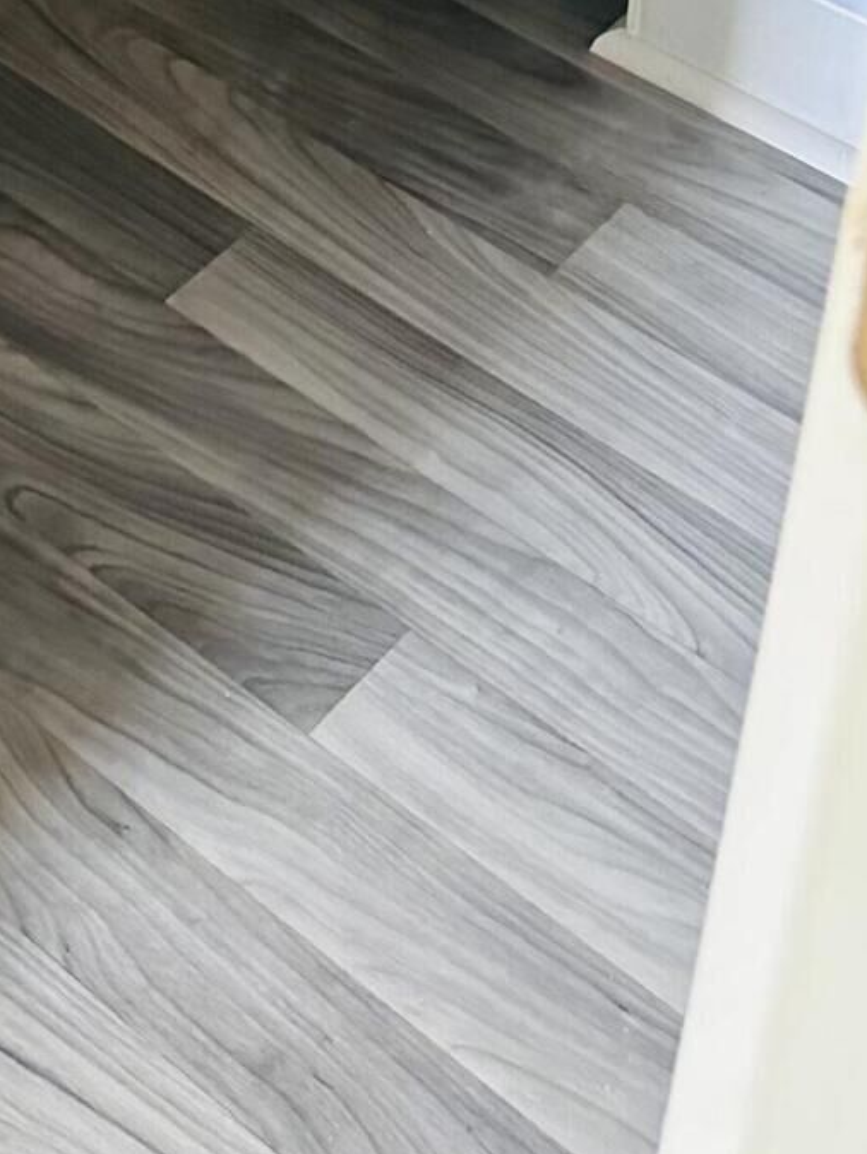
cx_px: -125
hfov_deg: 17.3
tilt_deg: -26.4
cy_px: -632
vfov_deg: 20.1
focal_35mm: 82
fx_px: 2737
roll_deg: +0.3
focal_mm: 6.86
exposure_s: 1/53
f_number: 1.78
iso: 1000
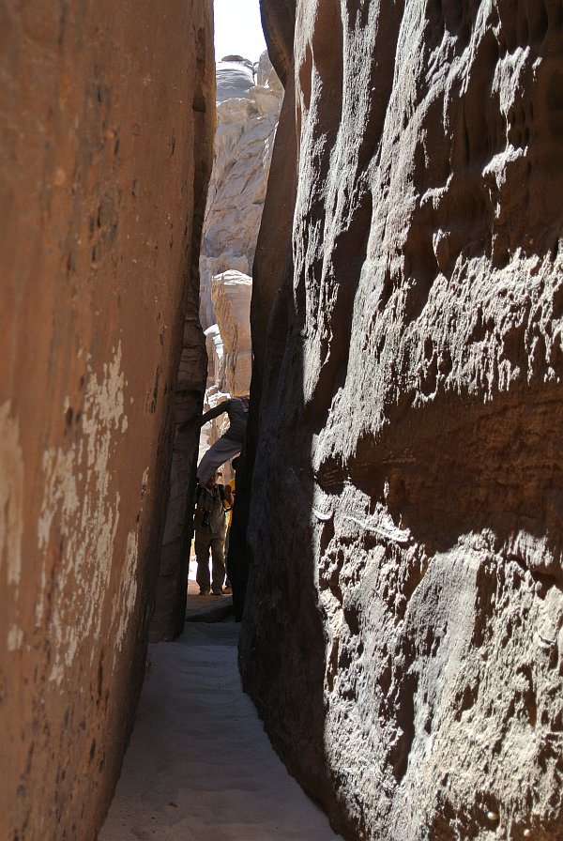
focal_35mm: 63
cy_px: 420
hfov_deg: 21.6
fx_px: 1473
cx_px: 282
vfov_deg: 31.9
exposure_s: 1/250
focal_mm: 23.6
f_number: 5
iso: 160
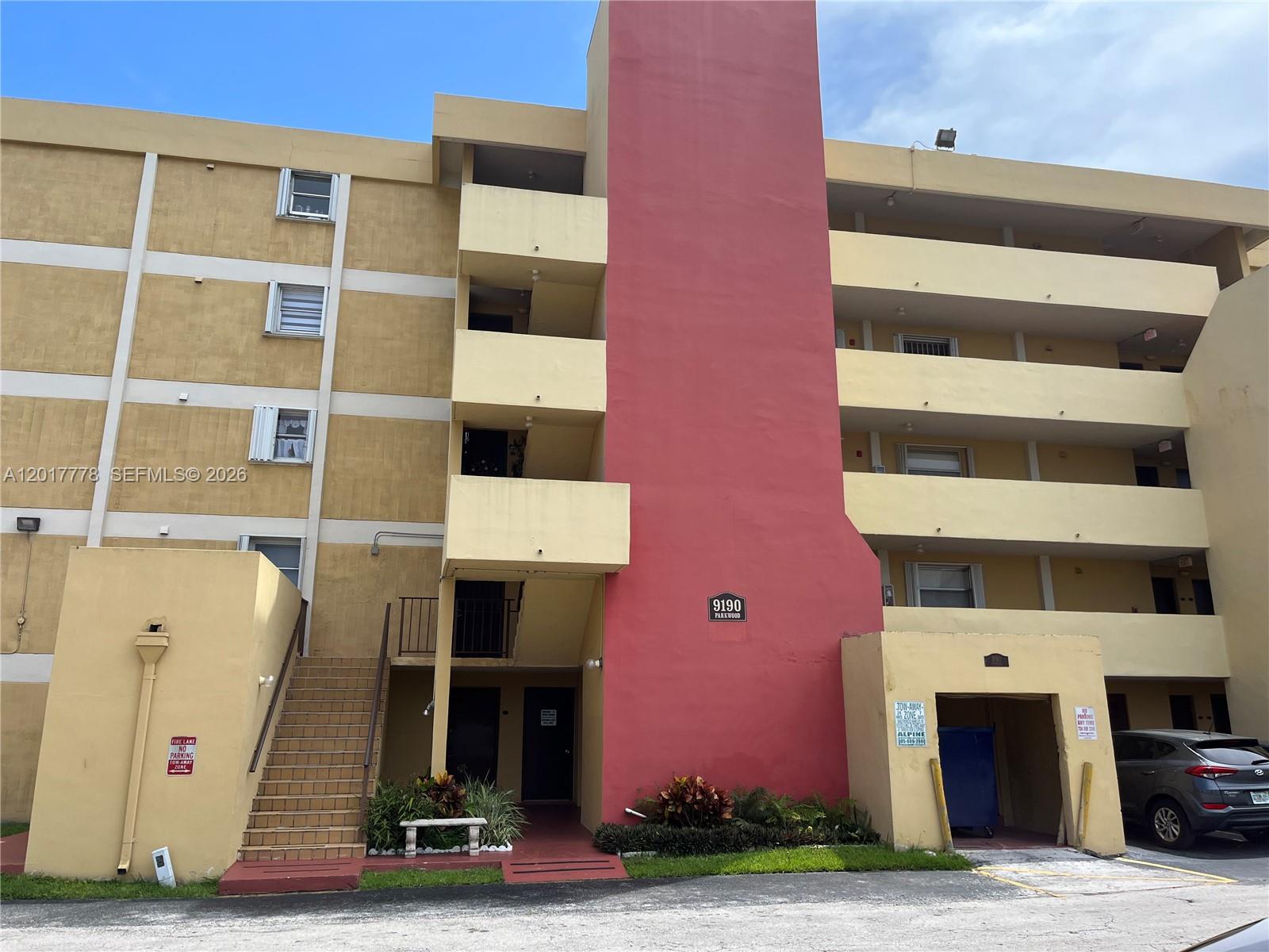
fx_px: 953
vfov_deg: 53.1
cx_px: 634
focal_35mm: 26
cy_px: 476
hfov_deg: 67.3
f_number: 1.6
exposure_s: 1/2571
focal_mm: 5.1
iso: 50
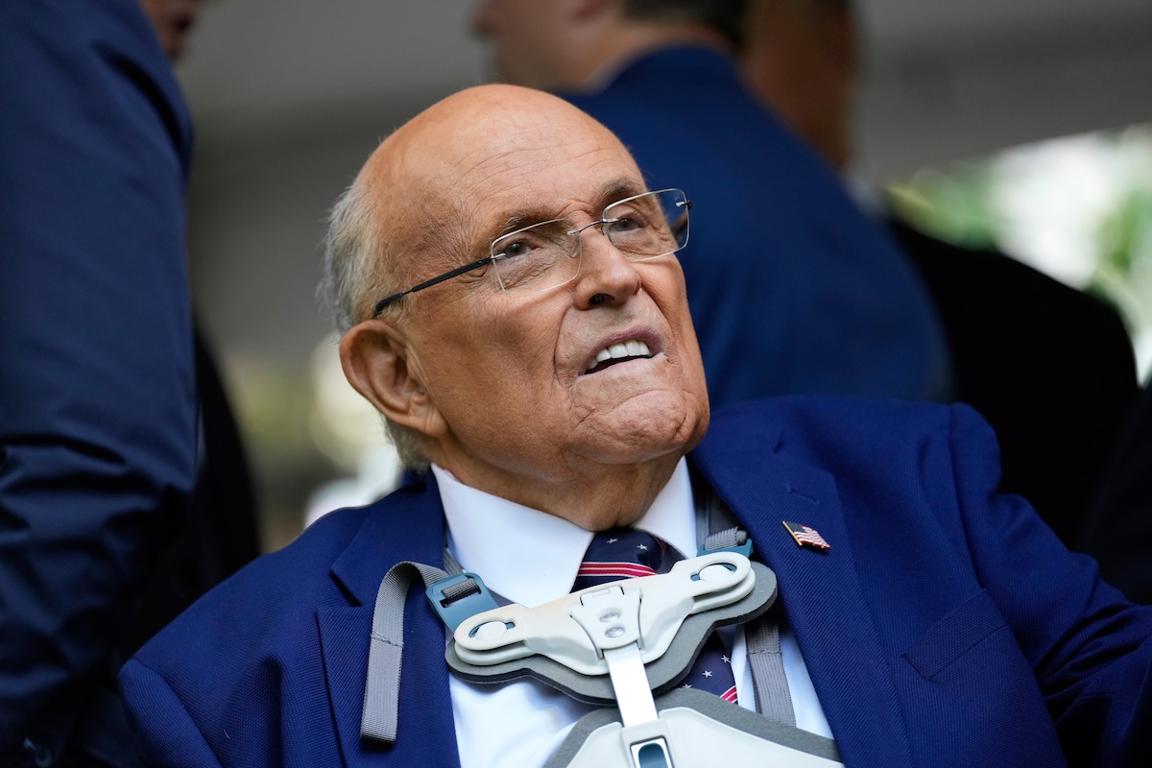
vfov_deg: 7.6
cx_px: 576
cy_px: 384
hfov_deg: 11.4
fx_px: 5760
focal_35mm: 180
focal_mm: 180
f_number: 2.8
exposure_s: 1/250
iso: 1000
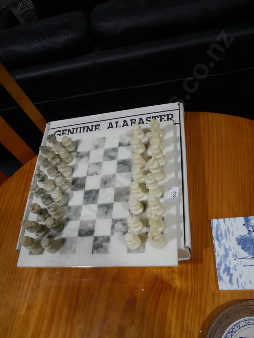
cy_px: 169
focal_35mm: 30
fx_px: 294
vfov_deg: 60.0
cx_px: 127
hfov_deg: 46.8
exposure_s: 1/125
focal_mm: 15
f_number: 3.6
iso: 200
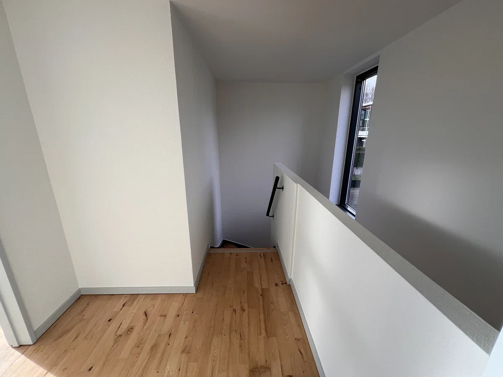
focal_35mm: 13
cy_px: 188
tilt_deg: -15.3
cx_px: 252
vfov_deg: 89.9
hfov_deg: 106.2
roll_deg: +0.2
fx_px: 189
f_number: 1.8
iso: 32
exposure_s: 1/99
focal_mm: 1.57
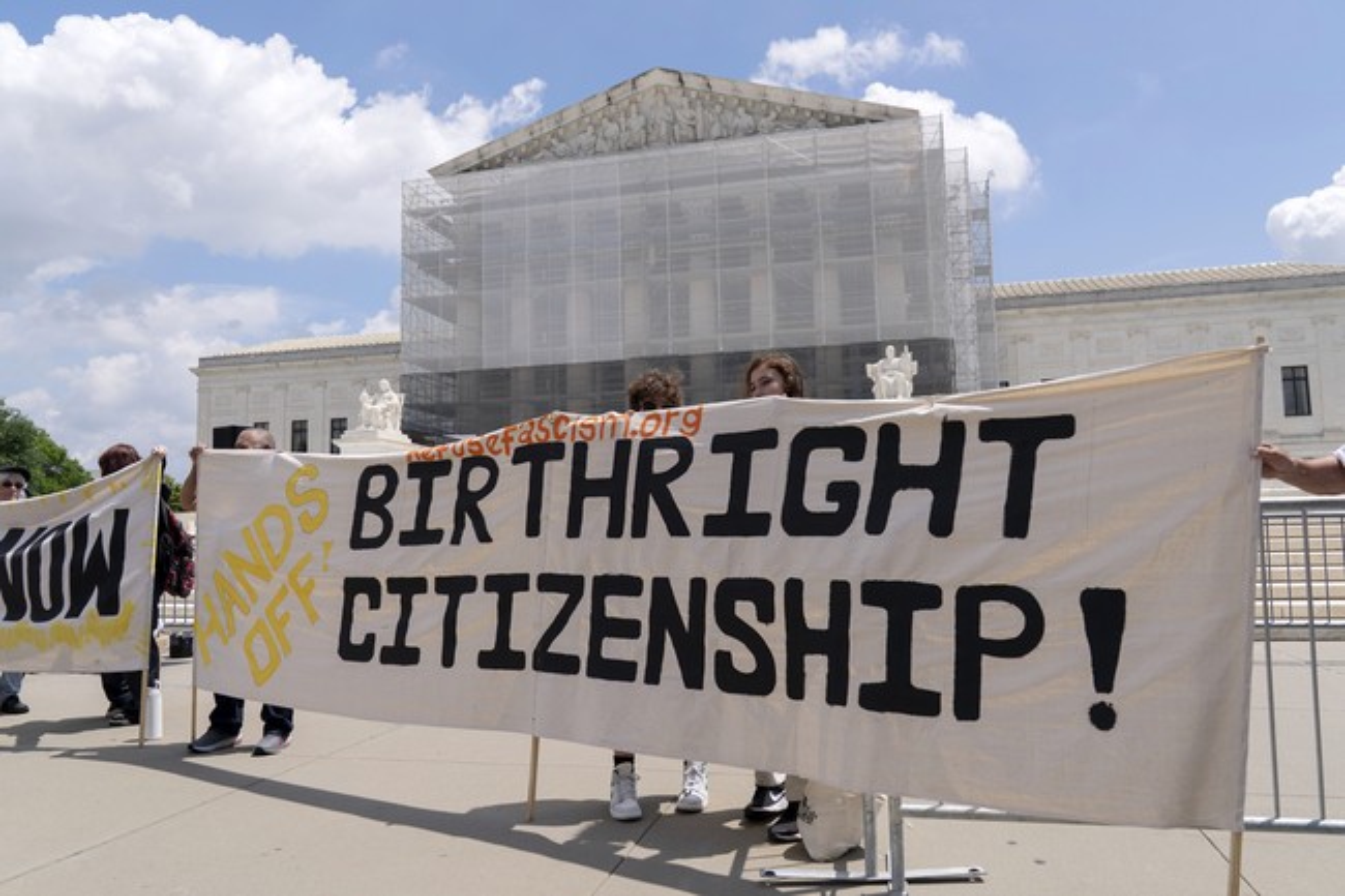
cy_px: 448
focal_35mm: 24
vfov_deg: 53.1
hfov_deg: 73.8
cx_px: 672
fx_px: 896
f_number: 5
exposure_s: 1/800
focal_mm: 24
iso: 100
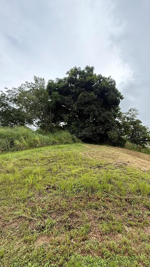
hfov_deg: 66.8
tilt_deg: +12.2
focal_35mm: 16
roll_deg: +1.6
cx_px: 85
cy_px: 136
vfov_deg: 99.4
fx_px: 113
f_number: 2.2
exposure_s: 1/346
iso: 64
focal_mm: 2.22
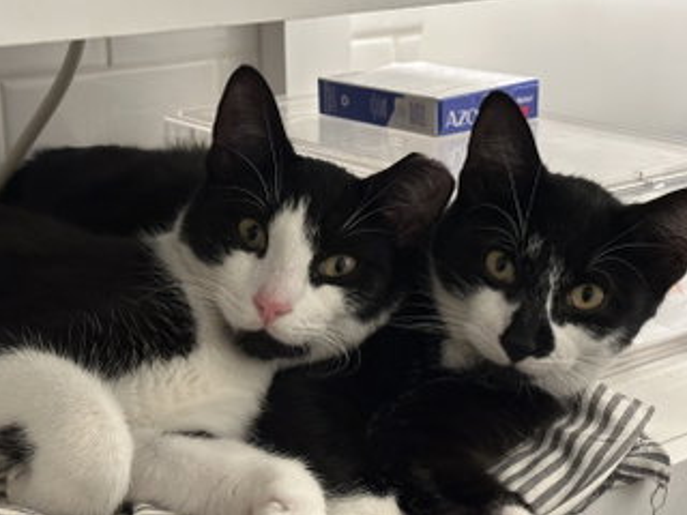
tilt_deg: -17.2
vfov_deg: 19.6
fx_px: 1488
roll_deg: +0.9
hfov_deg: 26.0
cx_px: 348
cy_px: 299
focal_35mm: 75
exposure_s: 1/40
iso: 320
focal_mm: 6.86
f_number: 1.78
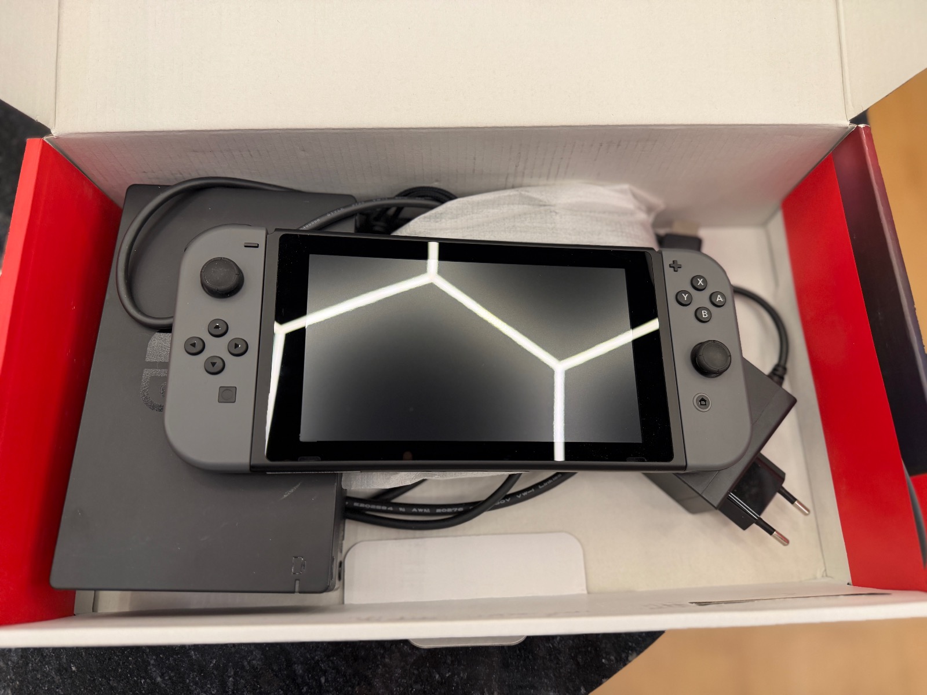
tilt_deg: -72.3
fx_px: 643
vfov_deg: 56.8
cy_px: 348
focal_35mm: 24
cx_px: 464
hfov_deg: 71.6
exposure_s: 1/120
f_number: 1.78
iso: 200
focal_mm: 6.76
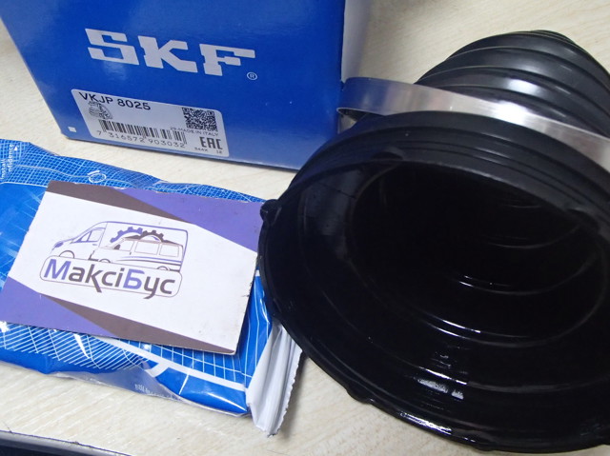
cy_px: 228
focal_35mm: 37
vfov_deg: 38.6
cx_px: 305
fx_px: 652
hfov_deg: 50.2
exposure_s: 1/40
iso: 1250
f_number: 4.7
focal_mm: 6.64
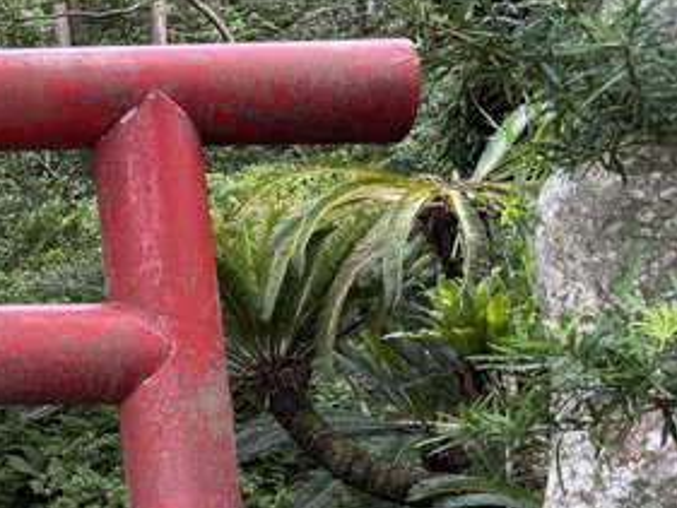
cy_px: 450
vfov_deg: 16.1
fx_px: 1780
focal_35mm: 91
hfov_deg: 17.5
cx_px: -542
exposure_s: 1/196
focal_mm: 6.76
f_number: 1.78
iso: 64
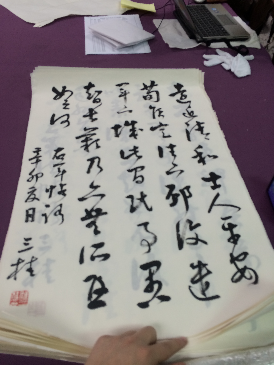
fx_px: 317
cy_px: 182
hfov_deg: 46.8
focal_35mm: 30
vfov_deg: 60.0
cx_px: 137
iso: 32
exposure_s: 1/33
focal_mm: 4.12
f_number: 2.2
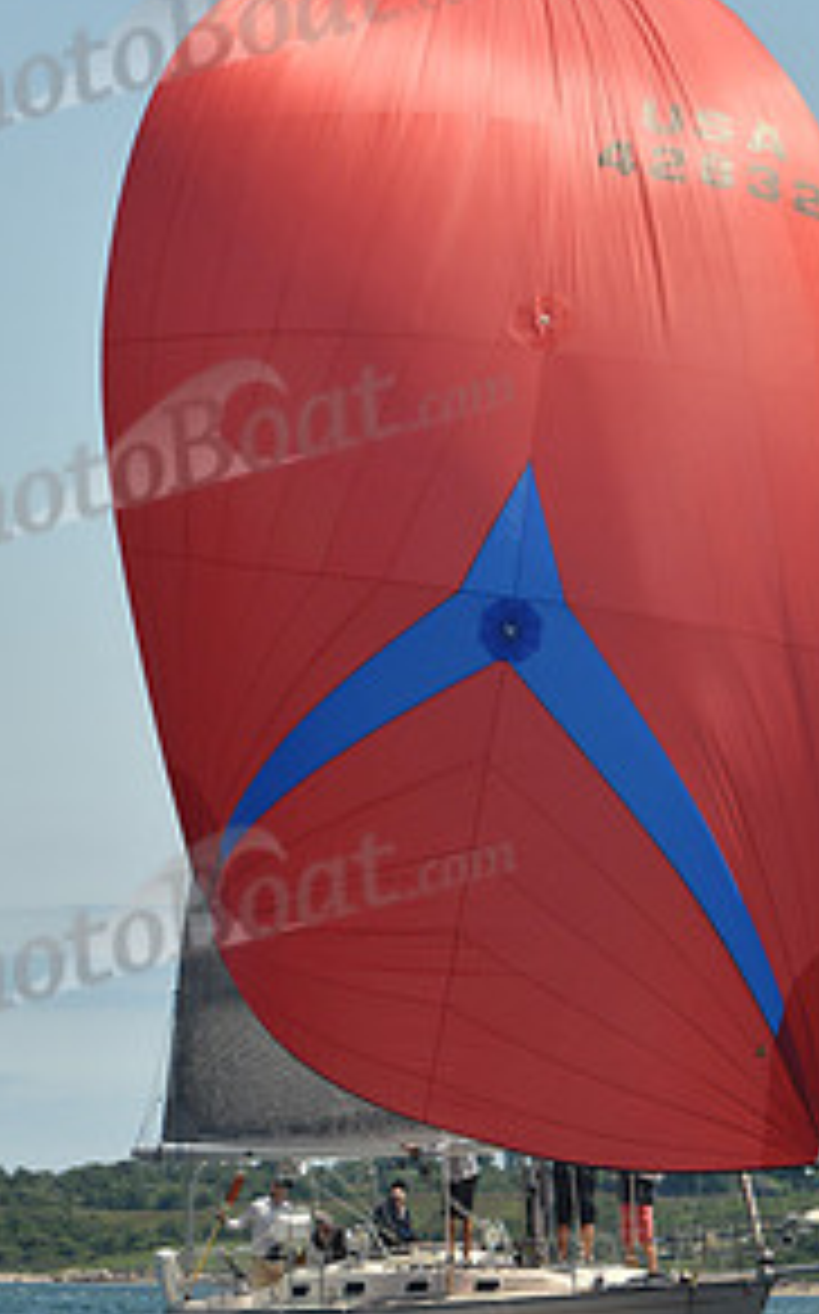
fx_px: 10520
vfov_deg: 7.1
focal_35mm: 294
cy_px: 626
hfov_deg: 4.5
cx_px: 749
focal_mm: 145
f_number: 9
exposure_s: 1/640
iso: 320
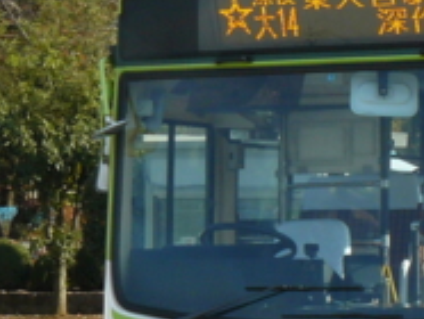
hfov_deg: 12.8
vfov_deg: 9.8
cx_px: 433
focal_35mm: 152
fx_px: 1864
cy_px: 248
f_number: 6.3
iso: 100
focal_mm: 6.4
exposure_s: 1/160
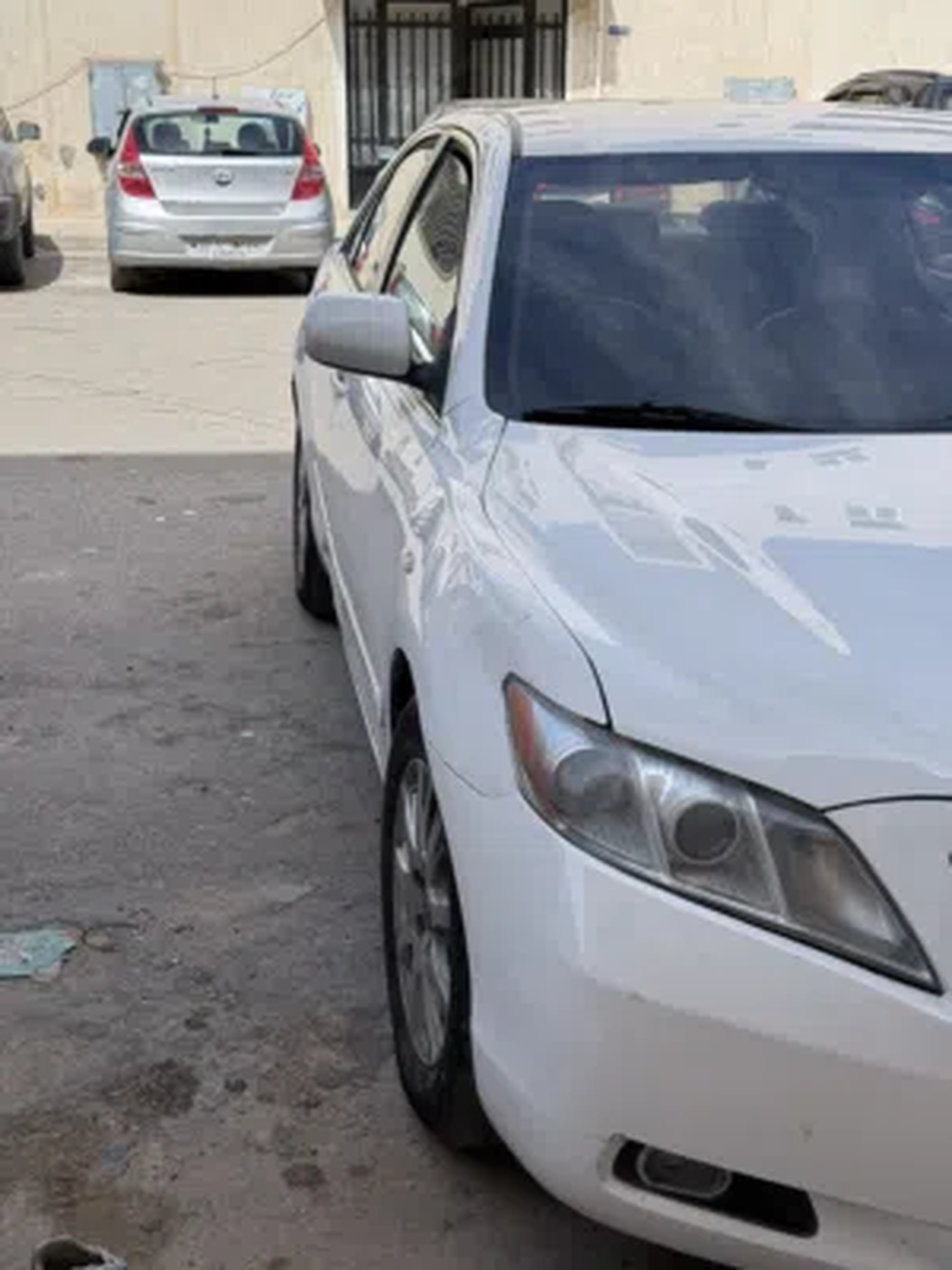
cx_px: 476
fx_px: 1760
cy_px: 635
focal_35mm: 48
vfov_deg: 39.7
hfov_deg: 30.3
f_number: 1.78
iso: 64
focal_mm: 6.76
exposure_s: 1/3096
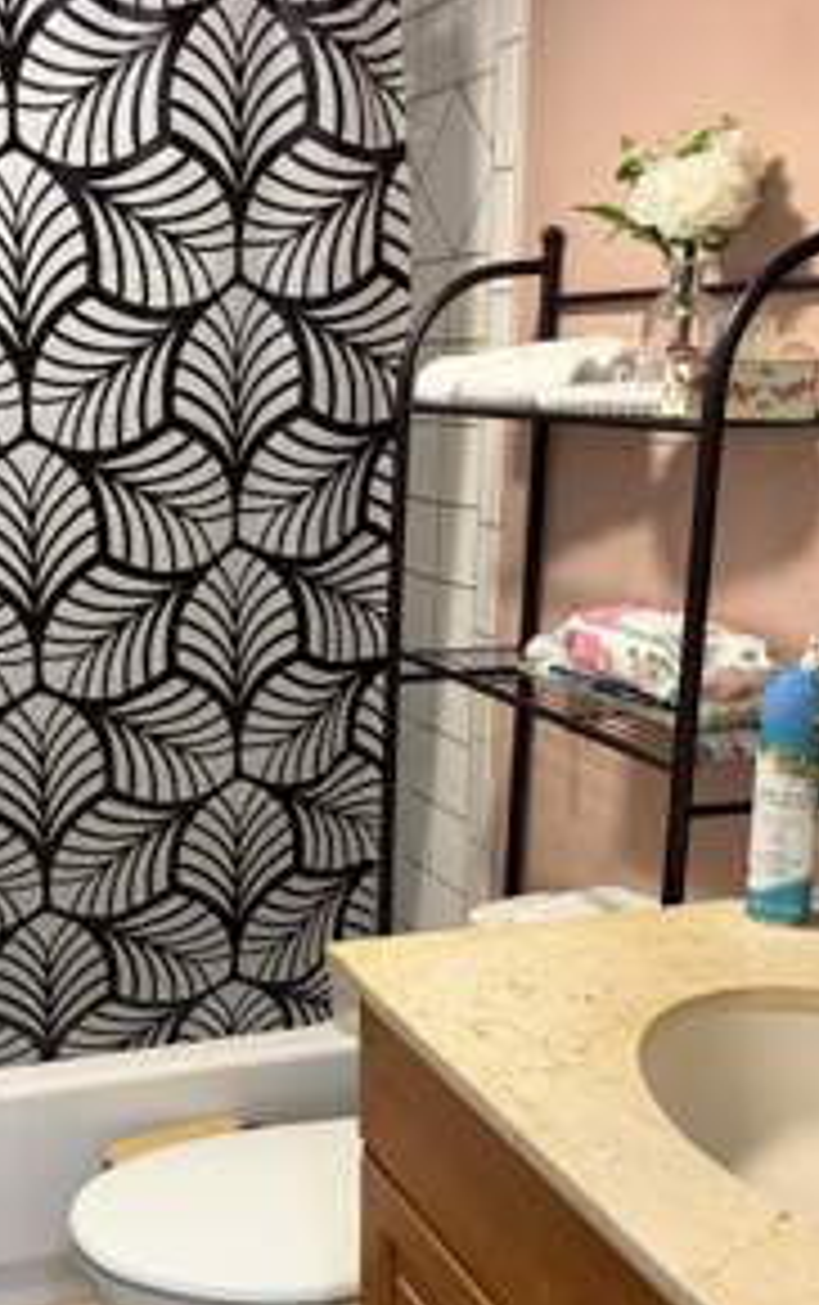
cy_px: 722
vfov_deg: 47.1
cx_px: 45
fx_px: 1495
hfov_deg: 29.1
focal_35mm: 42
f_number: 1.78
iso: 400
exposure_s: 1/60
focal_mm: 6.76
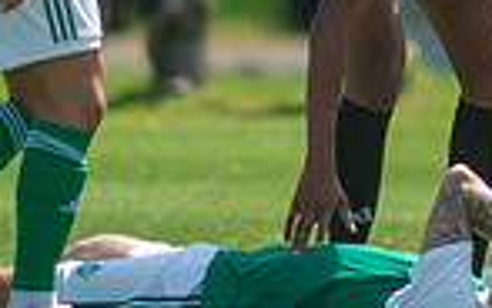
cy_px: 39
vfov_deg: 0.6
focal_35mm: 2233
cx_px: 454
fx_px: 29953
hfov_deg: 0.9
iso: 160
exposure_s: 1/1250
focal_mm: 420
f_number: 4
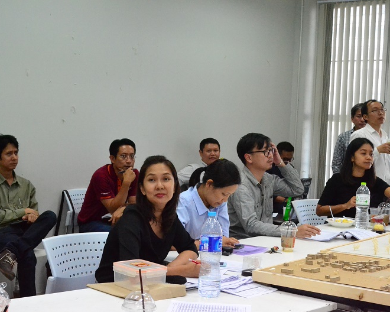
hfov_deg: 32.5
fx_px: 669
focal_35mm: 58
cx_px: 204
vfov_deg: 26.2
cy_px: 156
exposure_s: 1/250
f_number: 8
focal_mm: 34
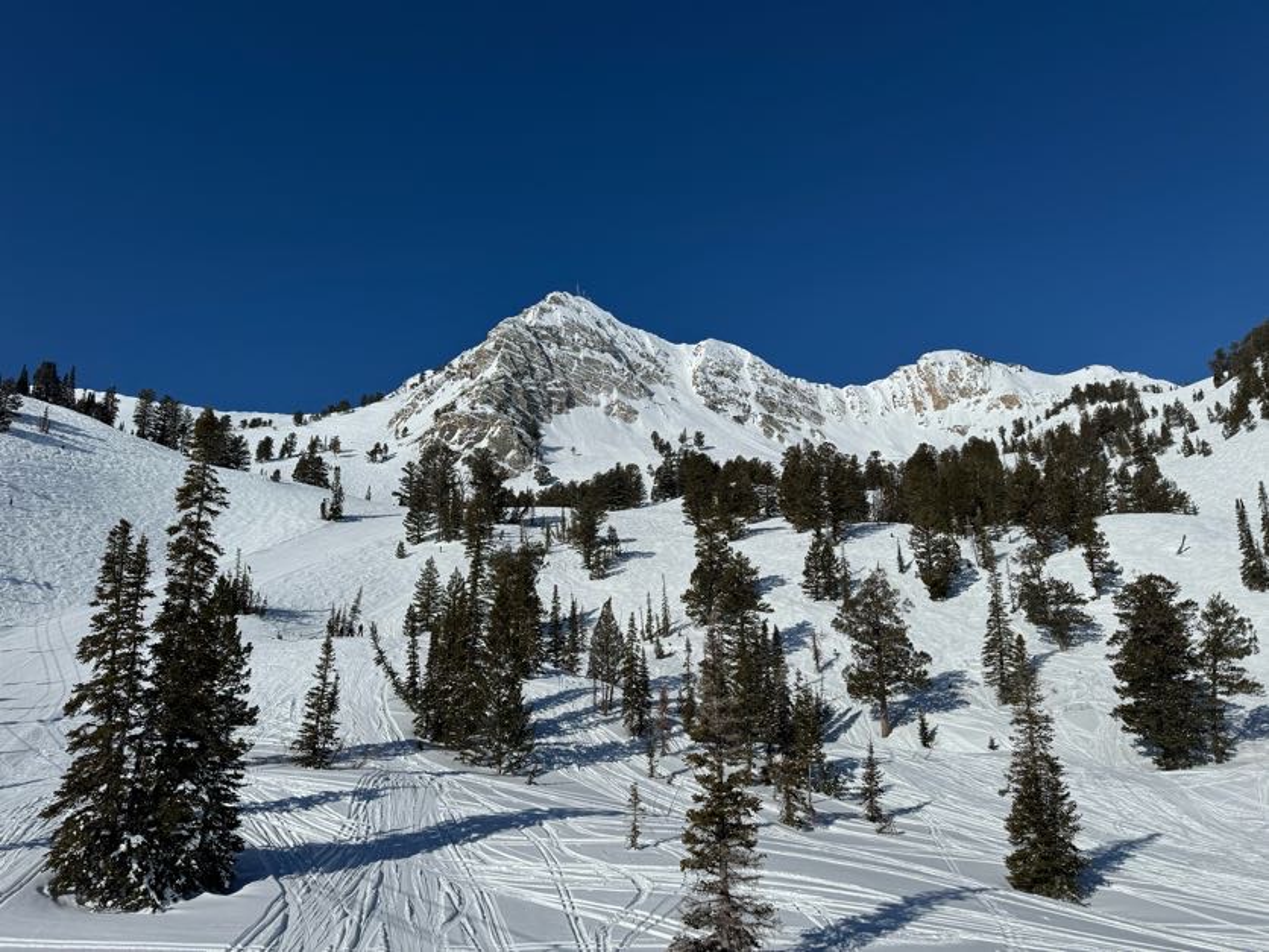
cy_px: 476
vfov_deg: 56.8
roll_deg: +2.0
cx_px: 634
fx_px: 880
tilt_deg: +13.3
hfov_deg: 71.6
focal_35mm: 24
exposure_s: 1/20000
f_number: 1.78
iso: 80
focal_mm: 6.76
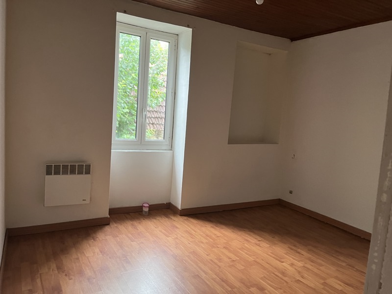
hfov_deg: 67.3
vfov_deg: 53.1
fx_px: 294
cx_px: 196
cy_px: 147
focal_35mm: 26
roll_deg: -3.5
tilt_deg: -7.2
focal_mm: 5.1
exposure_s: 1/60
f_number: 1.6
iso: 500
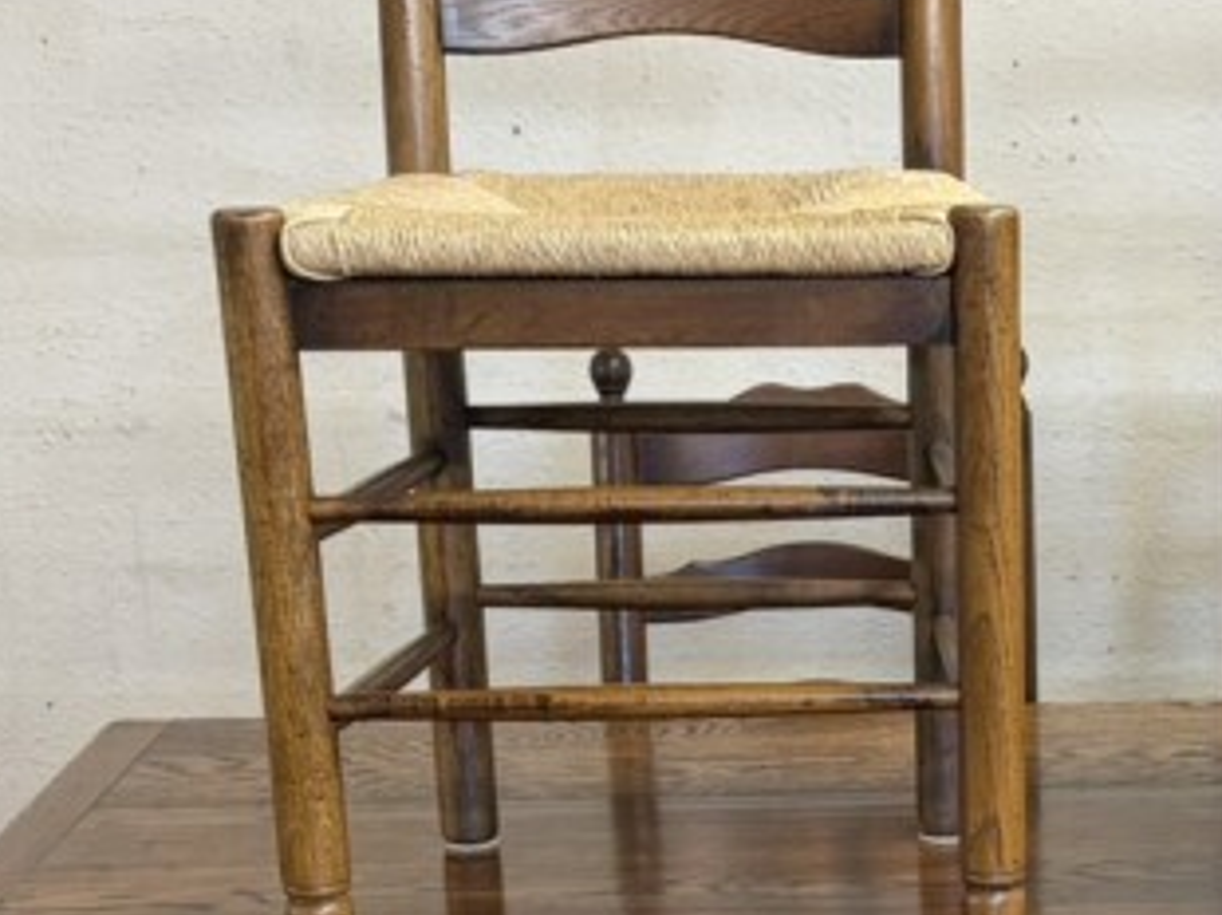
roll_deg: +0.7
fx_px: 3281
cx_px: 1139
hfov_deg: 20.6
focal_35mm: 93
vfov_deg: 15.6
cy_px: 899
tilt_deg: -17.6
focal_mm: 6.76
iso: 125
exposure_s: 1/50
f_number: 1.78
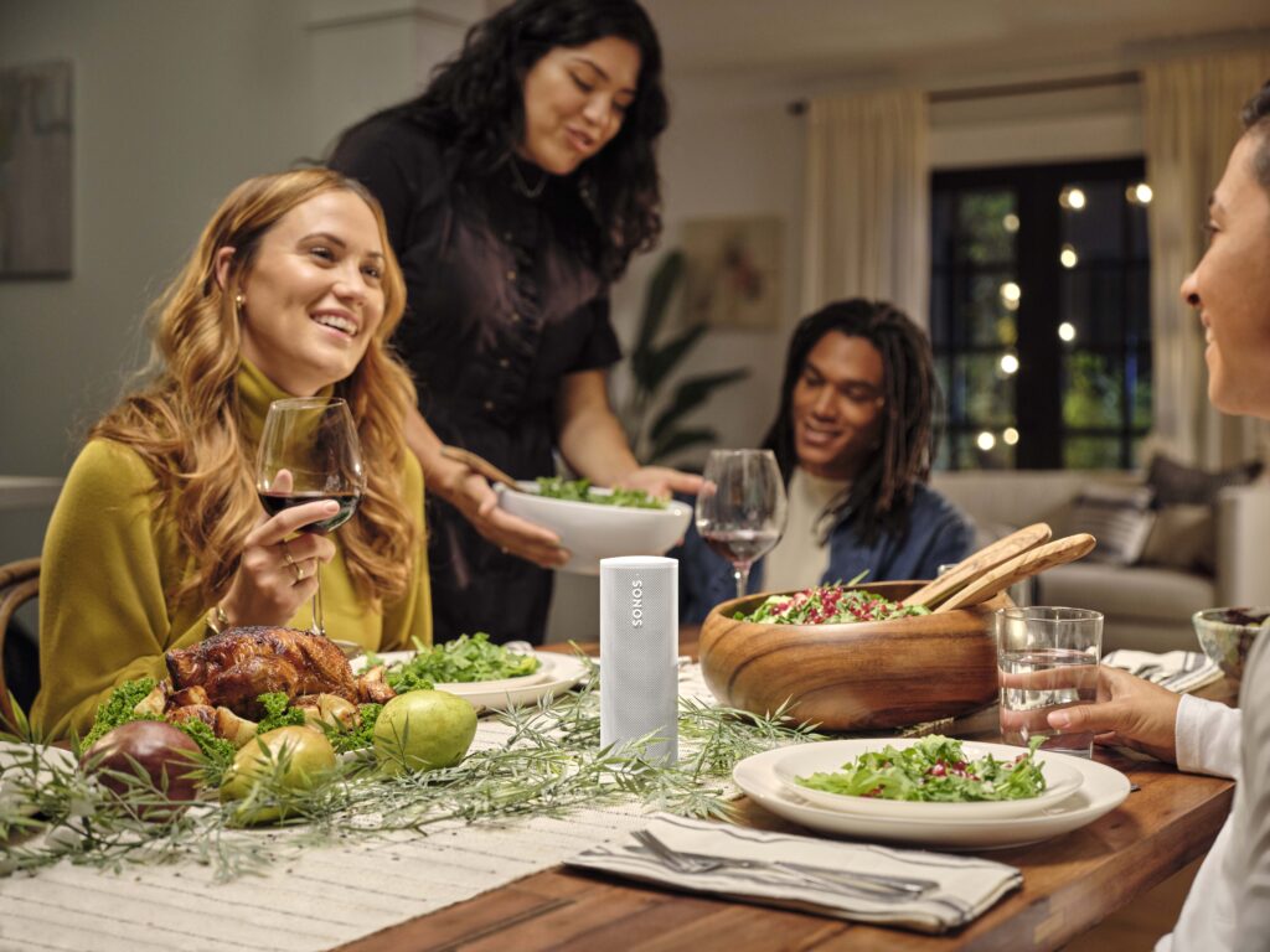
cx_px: 635
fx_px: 1871
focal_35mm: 51
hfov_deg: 37.5
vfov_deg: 28.6
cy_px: 476
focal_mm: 64
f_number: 4
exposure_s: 1/125
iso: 1600
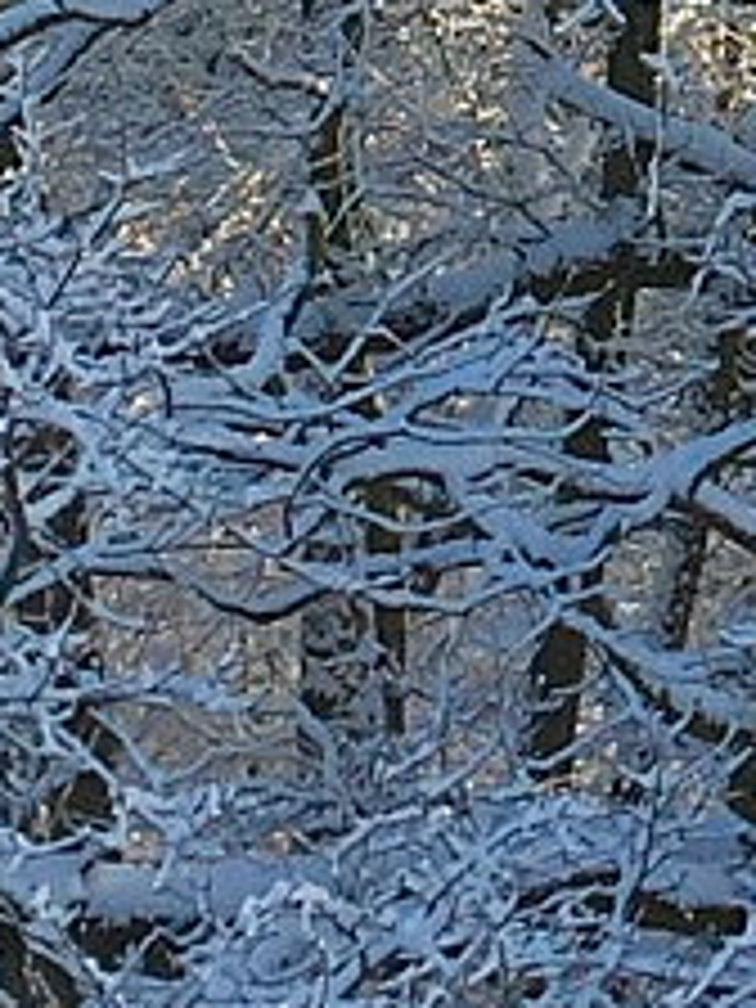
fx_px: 6028
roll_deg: -0.7
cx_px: 2088
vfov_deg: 9.2
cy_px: -729
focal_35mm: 207
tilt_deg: +4.5
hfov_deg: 6.6
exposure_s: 1/1083
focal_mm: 4.15
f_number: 2.2
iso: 25
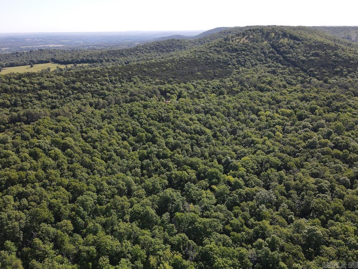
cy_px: 134
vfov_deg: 56.8
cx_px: 179
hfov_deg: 71.6
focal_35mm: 24
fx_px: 248
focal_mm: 4.5
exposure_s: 1/25
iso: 100
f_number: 2.8
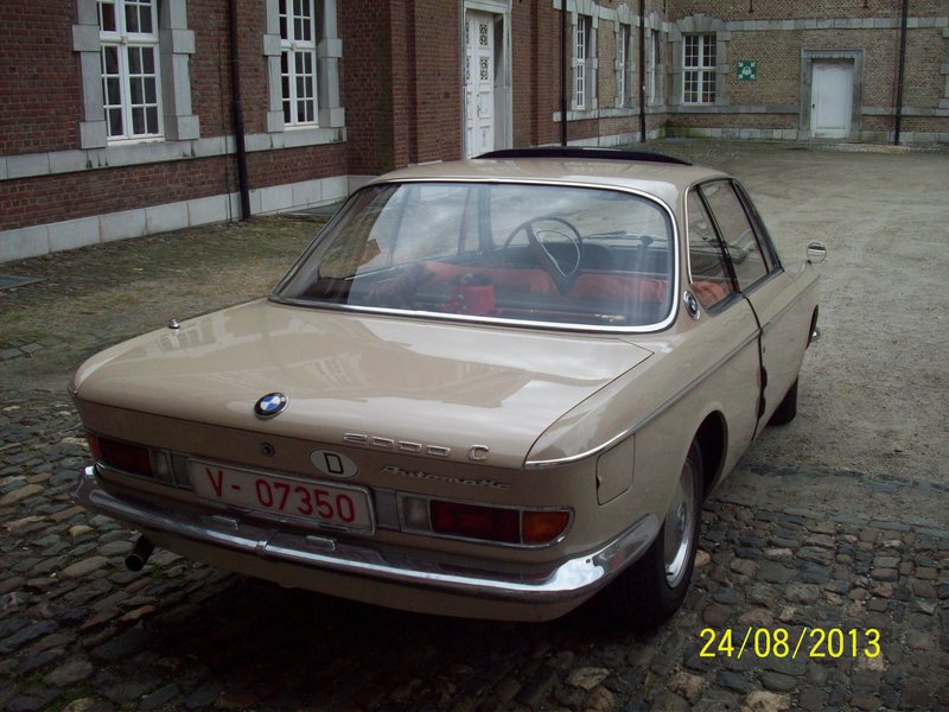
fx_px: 1014
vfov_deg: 38.7
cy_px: 356
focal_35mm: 37
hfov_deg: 50.1
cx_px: 474
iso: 80
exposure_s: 1/524
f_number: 2.8
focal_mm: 6.2
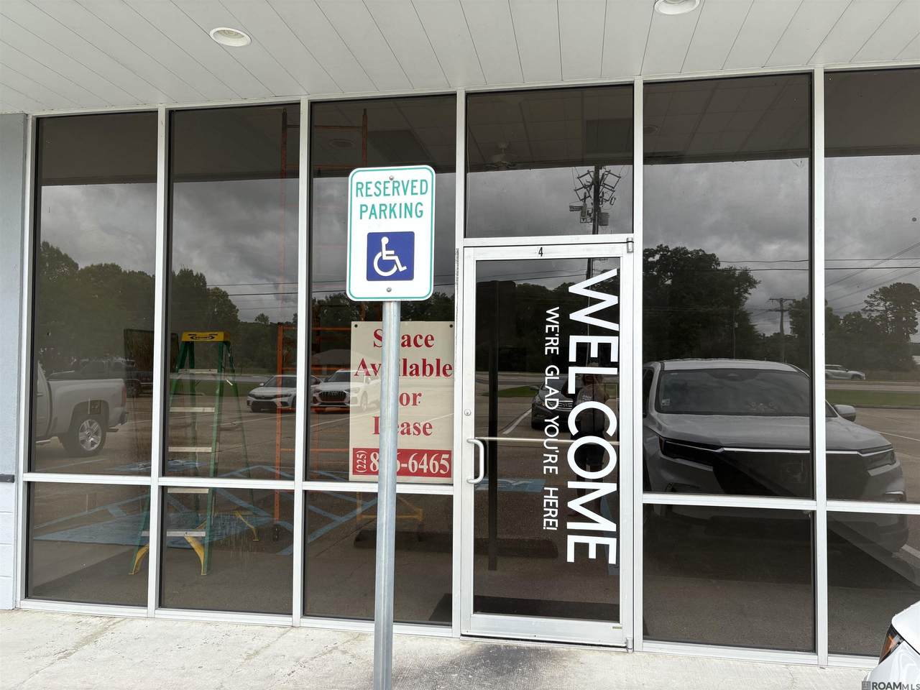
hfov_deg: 67.3
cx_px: 460
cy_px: 345
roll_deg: -0.5
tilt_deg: +2.3
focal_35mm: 26
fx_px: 691
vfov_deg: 53.1
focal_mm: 5.96
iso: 50
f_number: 1.6
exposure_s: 1/1135
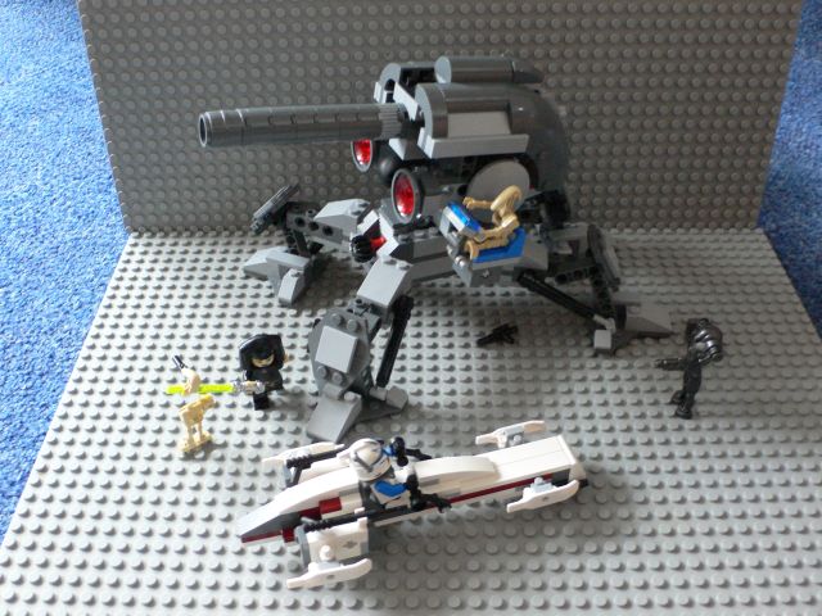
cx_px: 411
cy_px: 308
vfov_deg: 41.8
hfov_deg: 54.0
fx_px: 807
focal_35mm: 34
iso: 200
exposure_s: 1/5
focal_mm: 6.3
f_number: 2.8
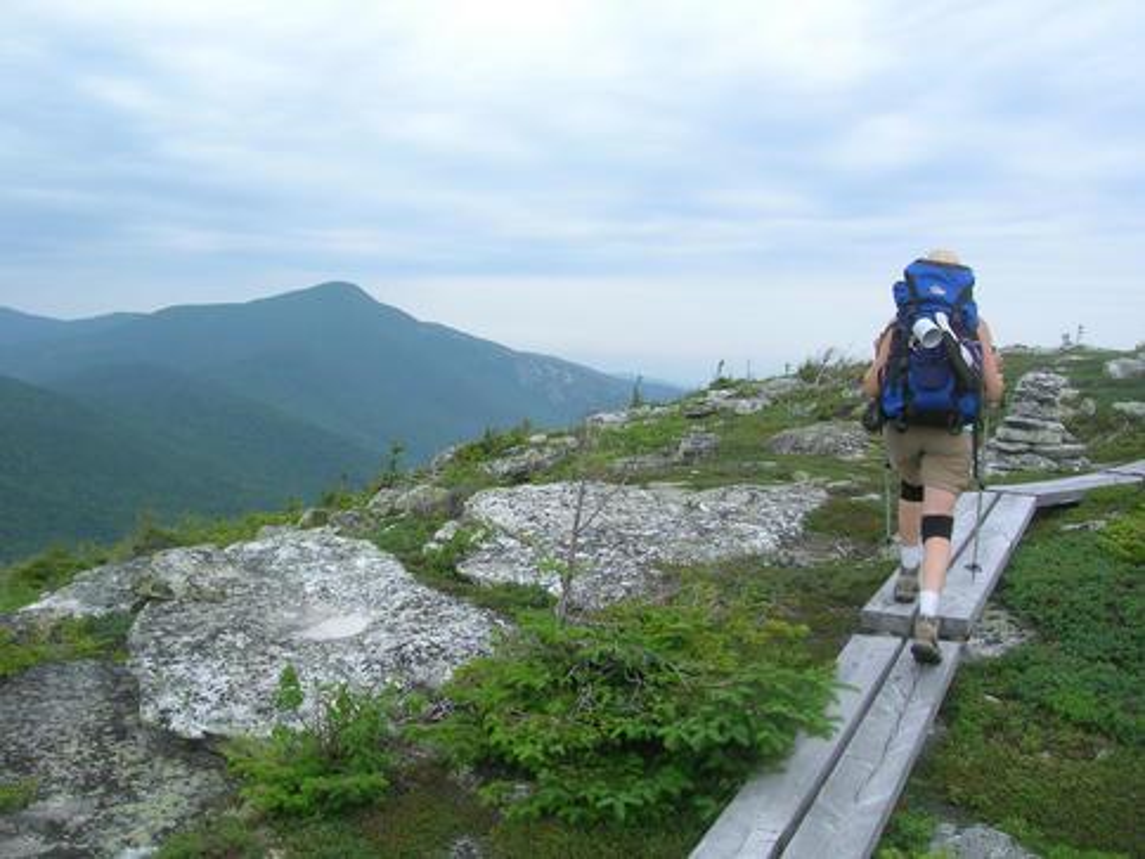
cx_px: 572
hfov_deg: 54.0
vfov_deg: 41.8
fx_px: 1125
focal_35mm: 34
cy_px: 430
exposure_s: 1/153
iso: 50
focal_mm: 5.7
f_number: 4.9
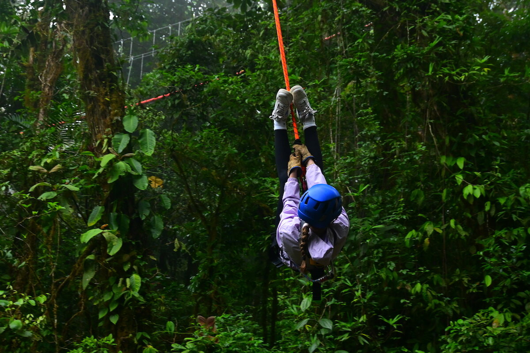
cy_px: 176
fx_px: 817
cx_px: 265
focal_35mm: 56
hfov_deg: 35.9
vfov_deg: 24.4
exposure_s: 1/500
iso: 1600
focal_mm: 37
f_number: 6.3
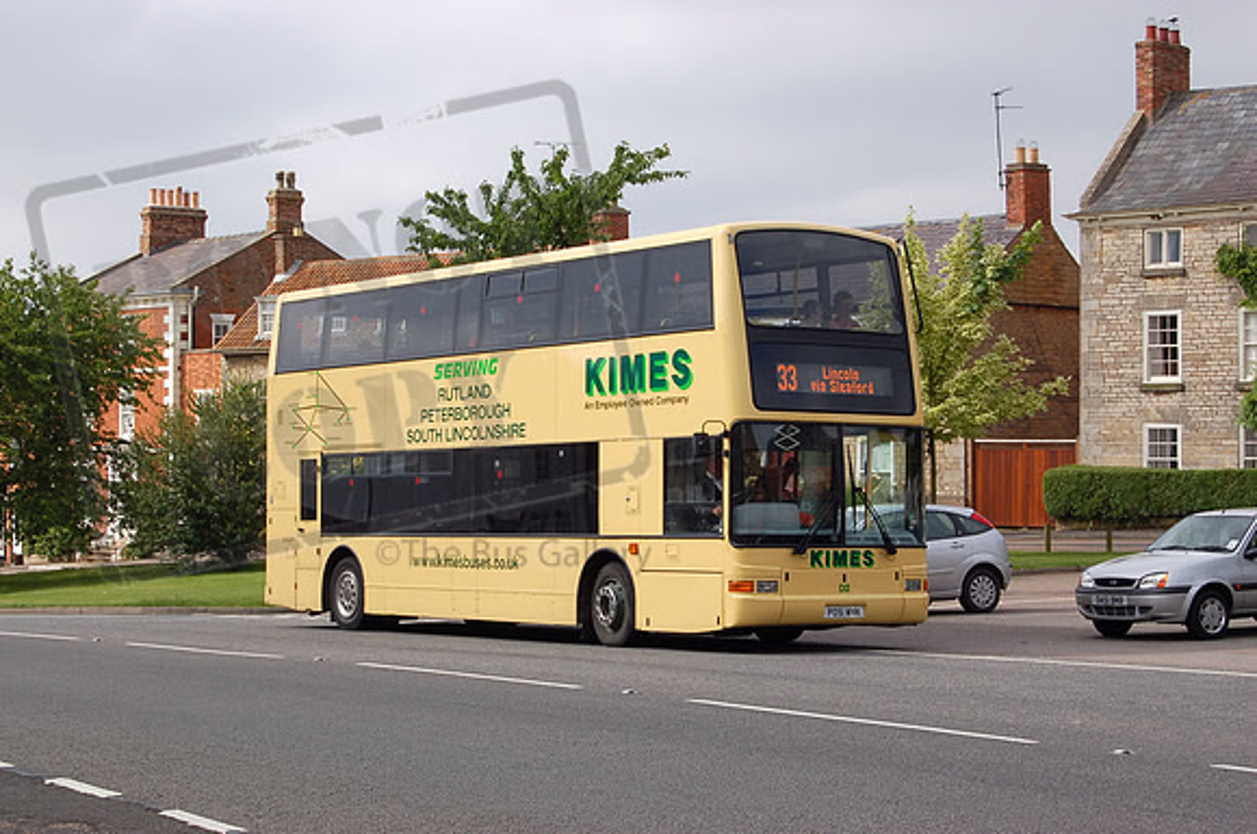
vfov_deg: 18.1
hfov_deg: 27.0
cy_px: 417
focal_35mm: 75
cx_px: 628
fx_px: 2615
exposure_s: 1/60
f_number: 22
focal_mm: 50
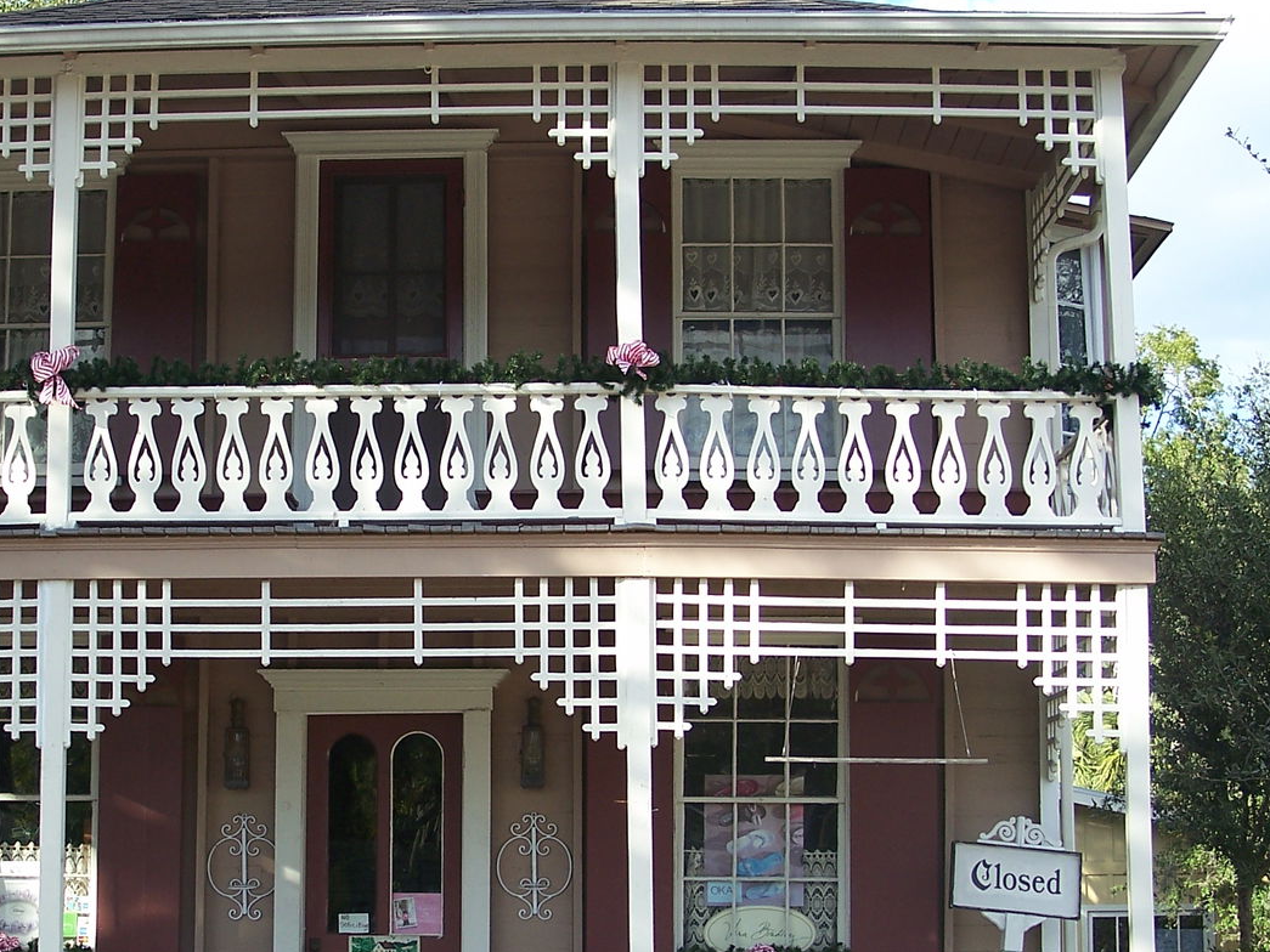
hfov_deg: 28.3
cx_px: 365
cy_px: 654
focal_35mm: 68
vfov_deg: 21.5
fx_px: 2495
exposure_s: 1/200
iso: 64
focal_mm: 7.8
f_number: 2.8
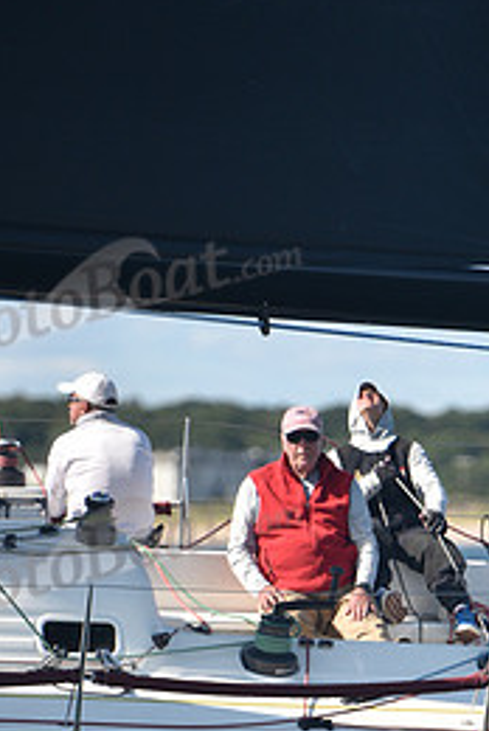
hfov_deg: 3.1
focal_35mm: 446
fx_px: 9062
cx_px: 448
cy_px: 664
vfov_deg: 4.6
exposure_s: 1/1600
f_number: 2.8
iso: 250
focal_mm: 200
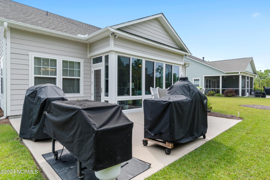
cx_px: 135
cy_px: 90
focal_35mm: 19
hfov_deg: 86.9
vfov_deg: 64.6
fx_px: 142
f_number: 7.1
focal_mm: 13
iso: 100
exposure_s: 1/200
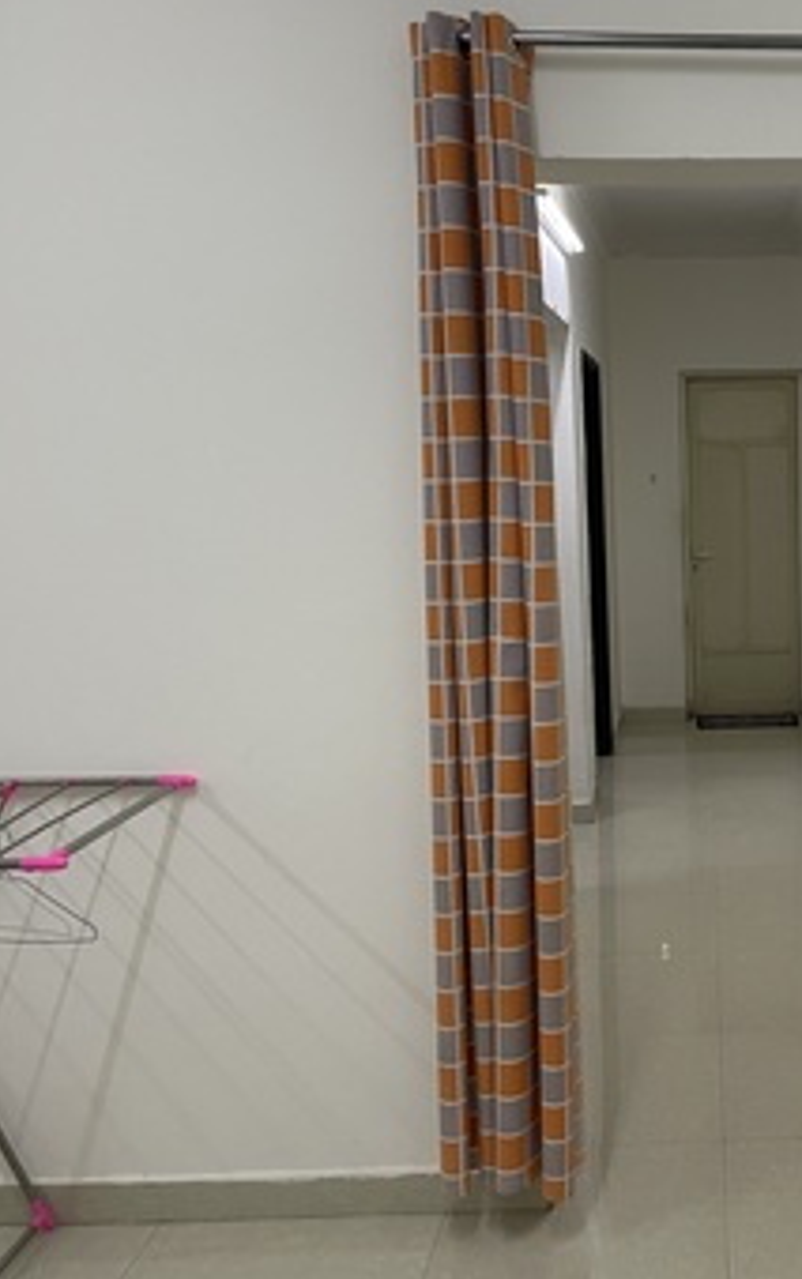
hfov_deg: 32.3
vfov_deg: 52.7
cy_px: 638
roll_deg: +1.0
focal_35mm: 37
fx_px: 1292
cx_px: 762
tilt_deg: -8.9
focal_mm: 4.2
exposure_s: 1/60
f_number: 1.6
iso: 160
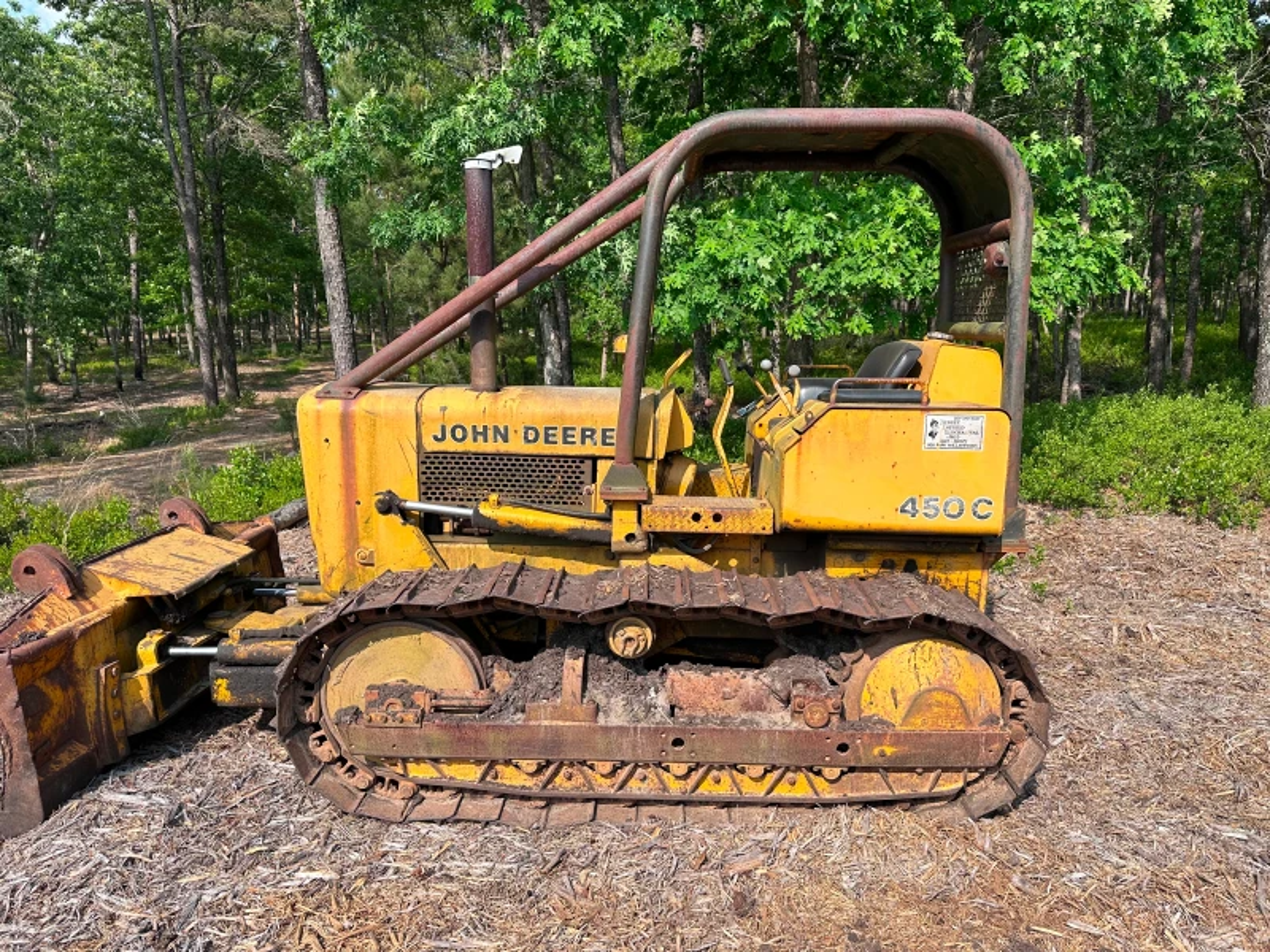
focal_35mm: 24
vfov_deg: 56.8
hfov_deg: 71.6
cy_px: 476
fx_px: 881
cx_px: 635
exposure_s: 1/2660
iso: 80
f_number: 1.78
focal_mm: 6.86
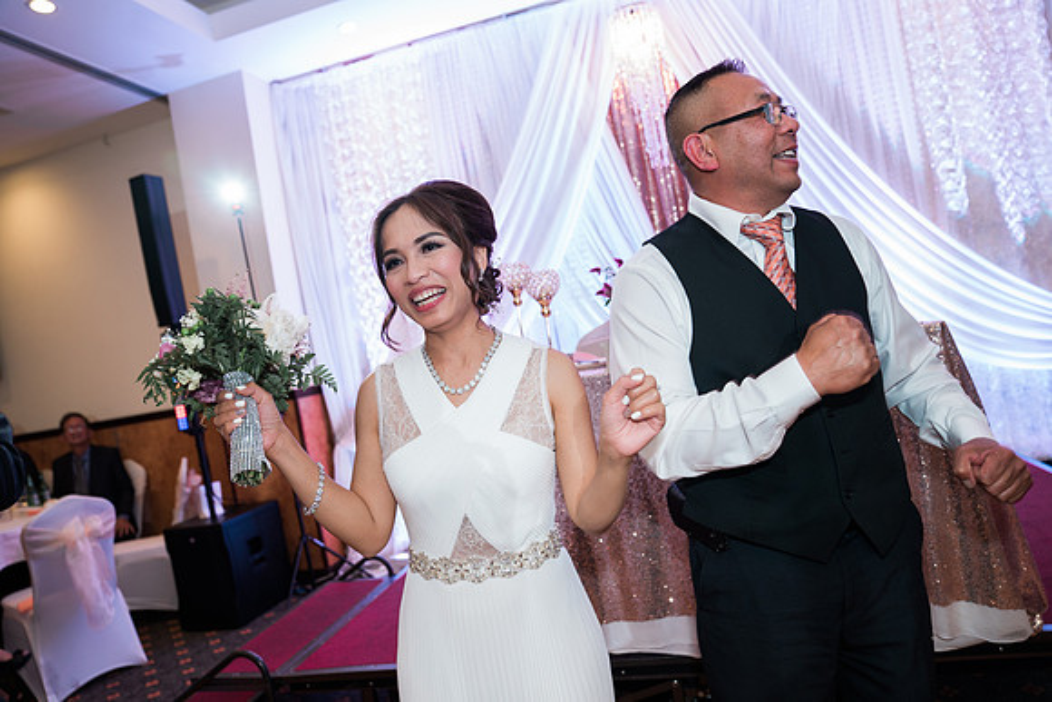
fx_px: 701
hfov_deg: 73.7
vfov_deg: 53.2
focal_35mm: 24
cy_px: 351
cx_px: 526
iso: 1000
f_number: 2.8
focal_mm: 24
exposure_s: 1/125
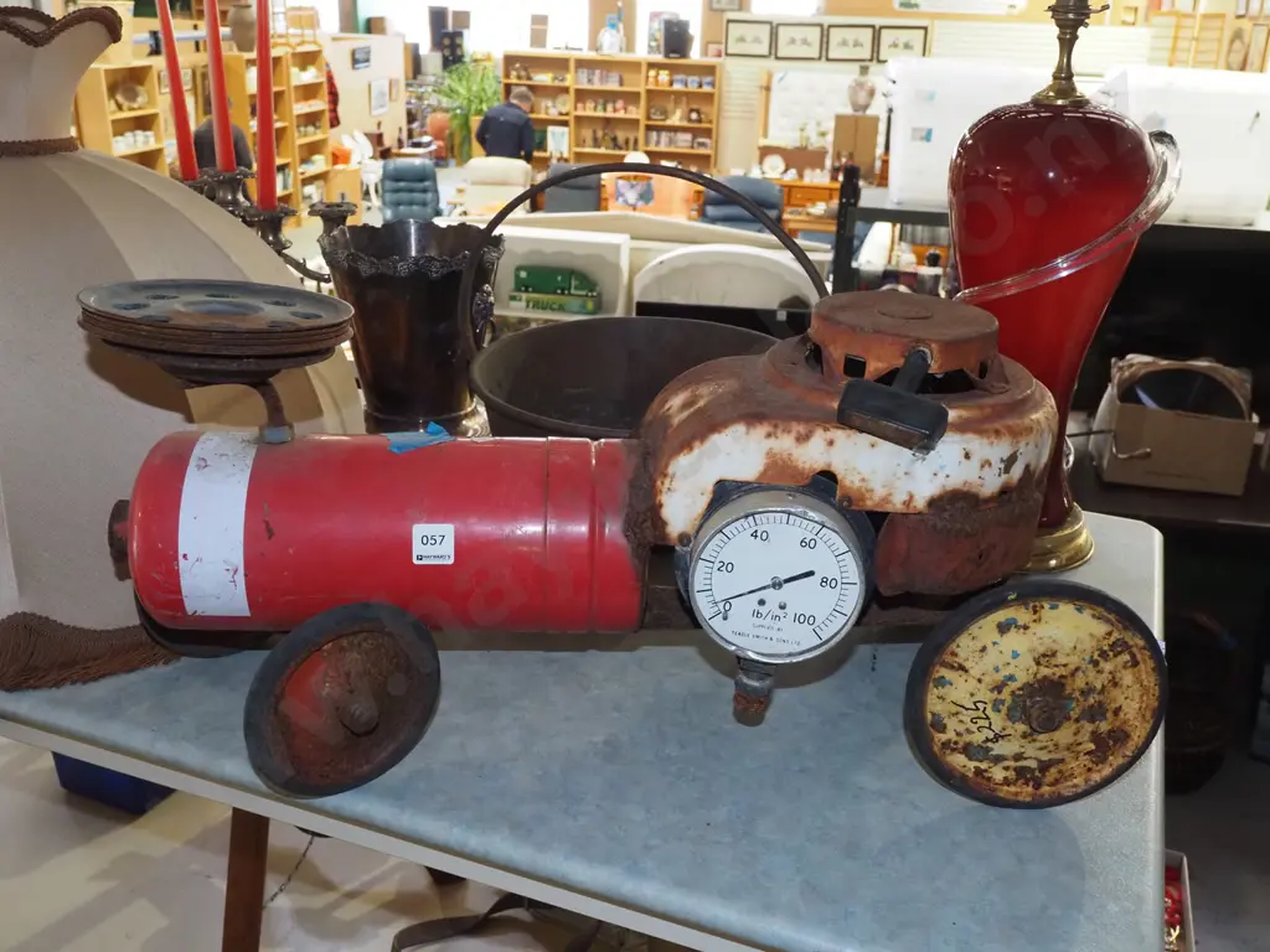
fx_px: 1174
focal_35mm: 32
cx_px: 635
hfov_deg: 56.8
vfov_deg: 44.2
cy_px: 476
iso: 2500
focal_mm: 16
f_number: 5.6
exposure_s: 1/60
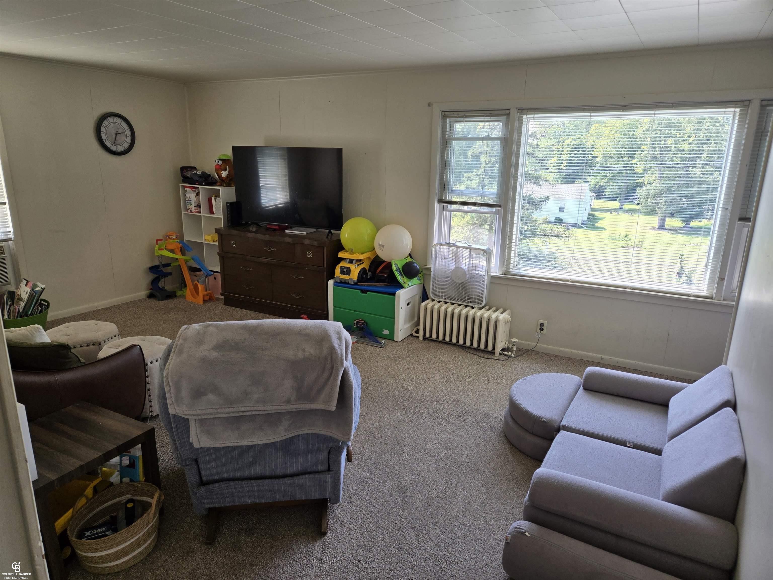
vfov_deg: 58.9
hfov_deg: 73.9
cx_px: 386
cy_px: 290
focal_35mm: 23
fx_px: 514
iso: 80
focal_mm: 5.4
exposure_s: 1/180
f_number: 1.8
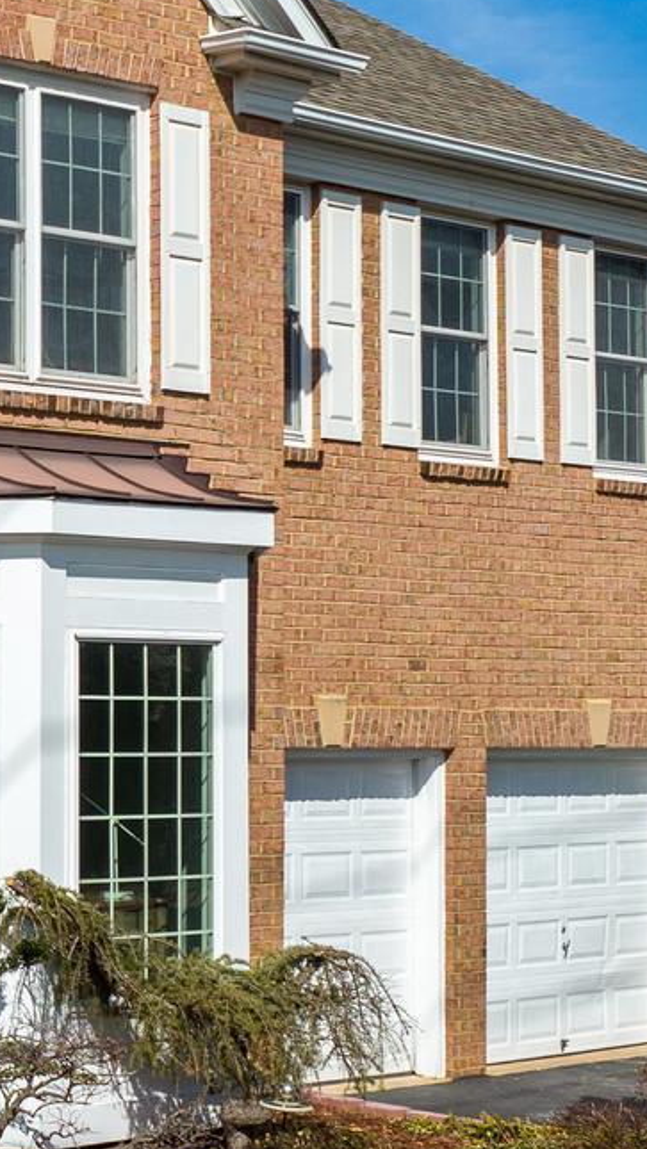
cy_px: 655
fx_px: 2530
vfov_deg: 25.6
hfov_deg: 13.4
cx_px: -421
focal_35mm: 83
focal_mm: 12.29
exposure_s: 1/2500
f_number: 2.8
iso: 120
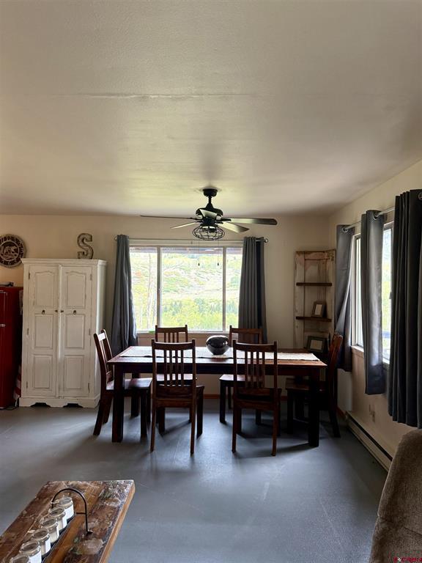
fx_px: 390
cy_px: 282
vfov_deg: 71.6
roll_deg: -1.2
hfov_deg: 56.8
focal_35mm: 24
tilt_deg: -0.1
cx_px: 211
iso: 200
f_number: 1.78
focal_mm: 6.76
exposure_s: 1/178
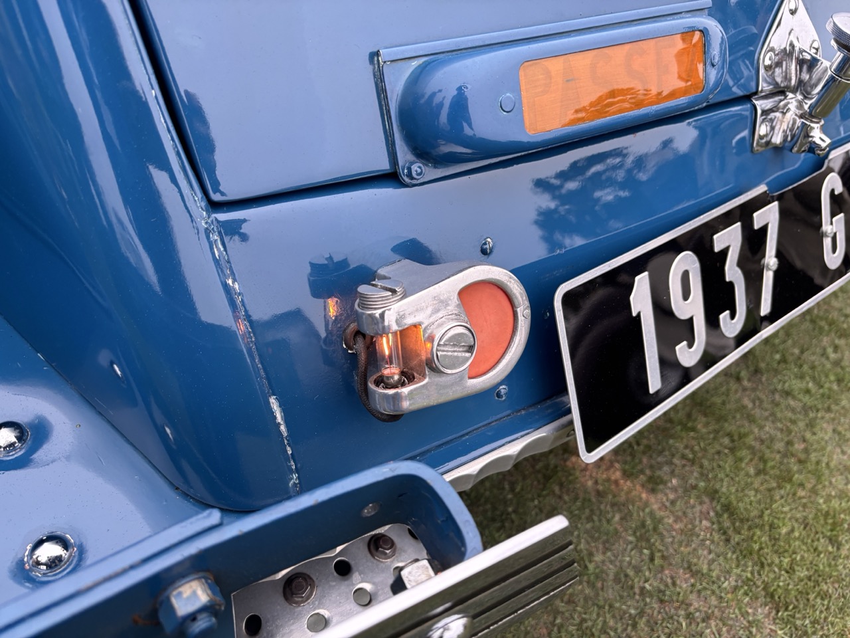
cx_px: 425
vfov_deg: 53.1
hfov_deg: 67.3
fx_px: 638
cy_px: 319
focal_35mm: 26
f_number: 1.6
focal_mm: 5.96
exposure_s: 1/121
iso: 100
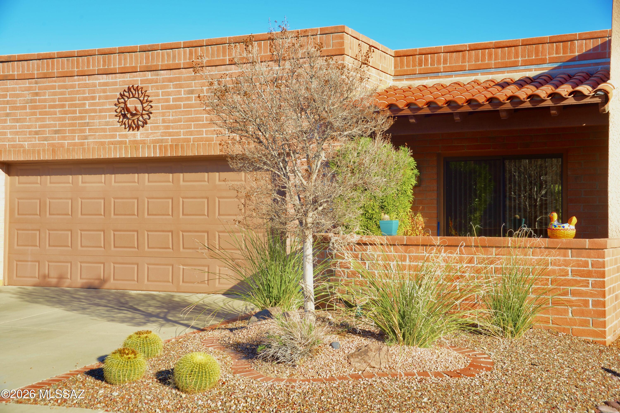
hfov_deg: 41.1
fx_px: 827
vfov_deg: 28.1
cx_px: 310
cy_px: 206
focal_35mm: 48
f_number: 11
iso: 200
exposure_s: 1/125
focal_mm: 48
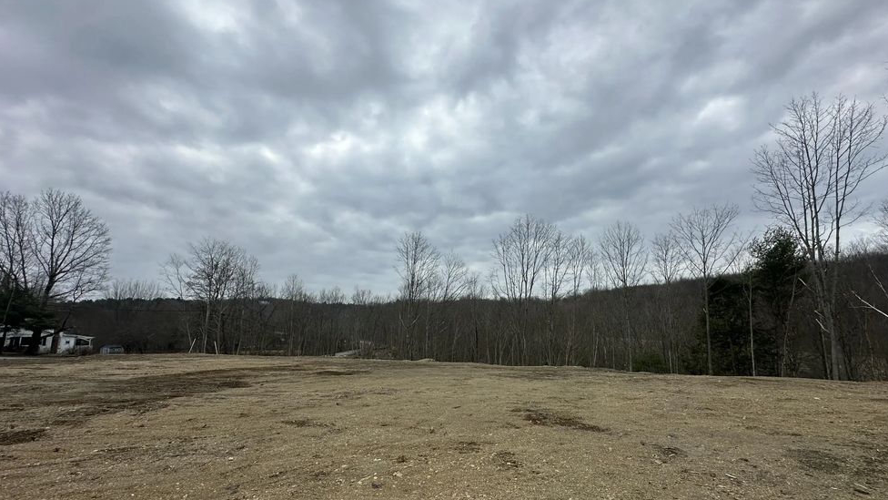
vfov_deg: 67.0
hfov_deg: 99.4
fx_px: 377
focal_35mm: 16
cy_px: 268
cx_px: 448
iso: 50
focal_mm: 2.22
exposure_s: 1/2451
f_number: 2.2
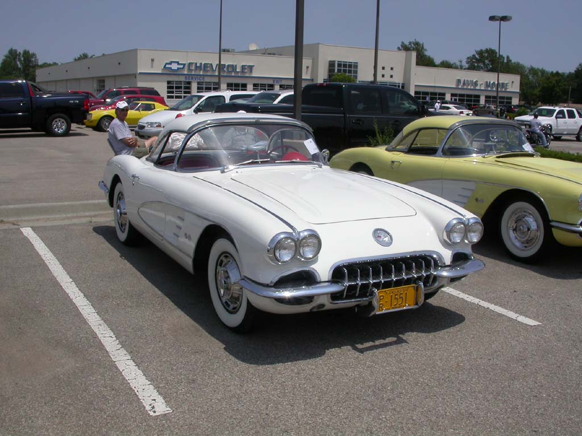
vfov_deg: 37.7
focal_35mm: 38
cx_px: 291
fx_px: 639
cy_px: 218
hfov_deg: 49.0
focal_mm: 7.85
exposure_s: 1/786
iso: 100
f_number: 7.5
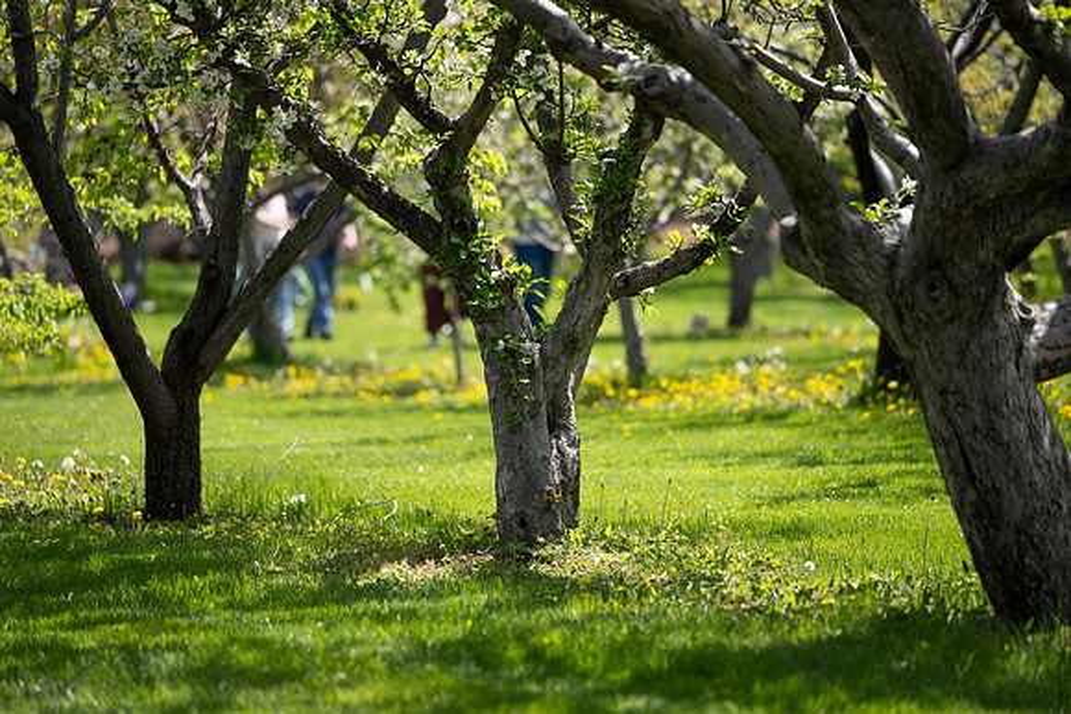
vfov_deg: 7.4
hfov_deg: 11.1
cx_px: 534
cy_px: 357
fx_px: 5504
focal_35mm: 185
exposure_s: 1/640
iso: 64
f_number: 3.2
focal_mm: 180
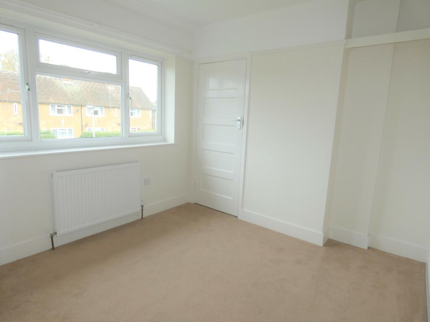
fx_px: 248
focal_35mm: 20
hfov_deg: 81.7
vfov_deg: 66.0
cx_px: 215
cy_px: 161
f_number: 2.8
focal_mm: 3.6
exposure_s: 1/80
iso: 80
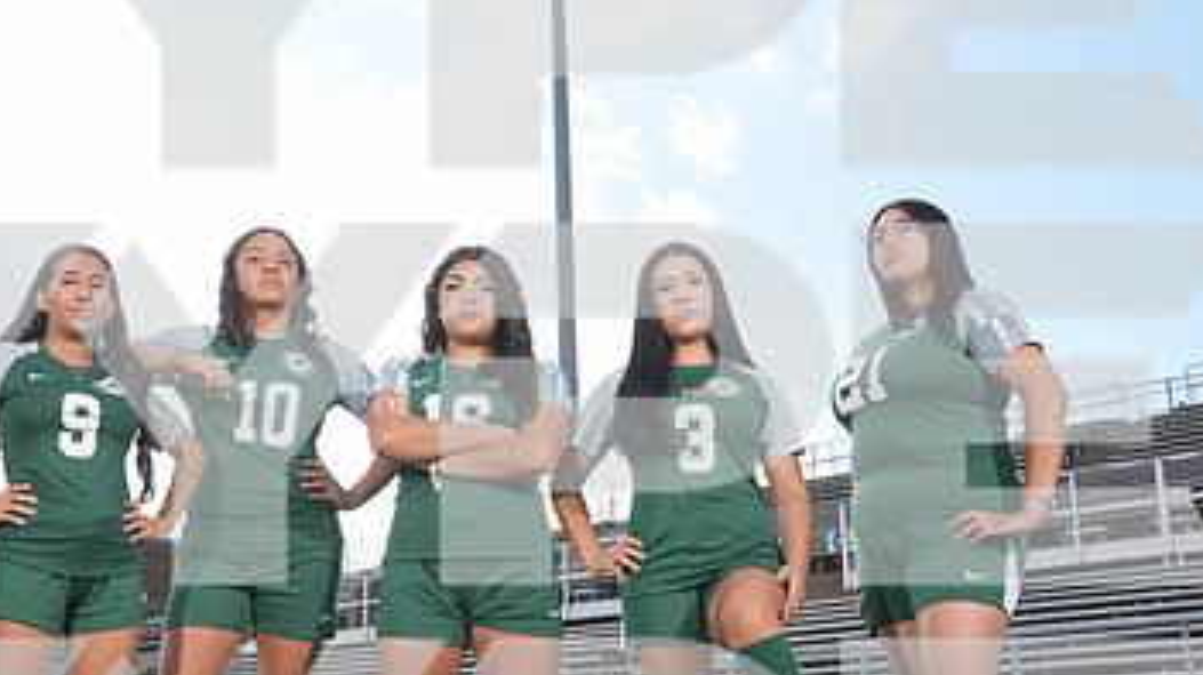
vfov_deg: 23.0
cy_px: 406
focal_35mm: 52
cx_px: 374
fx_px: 1658
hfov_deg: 39.3
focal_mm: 30
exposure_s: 1/200
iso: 200
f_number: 9
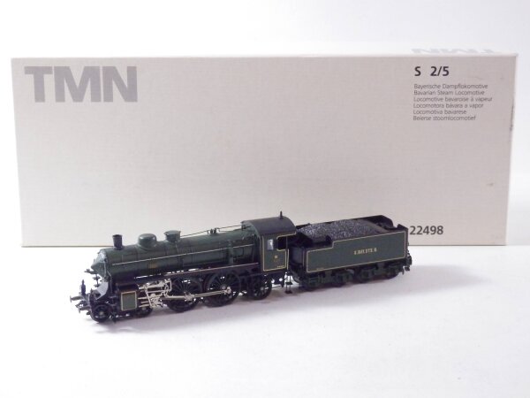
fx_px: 1011
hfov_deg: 29.4
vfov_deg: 22.3
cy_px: 199
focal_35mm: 66
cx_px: 265
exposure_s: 1/160
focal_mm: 11.9
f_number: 4.4
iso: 1600
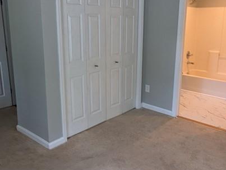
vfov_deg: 42.8
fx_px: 216
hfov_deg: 55.3
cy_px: 70
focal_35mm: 33
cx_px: 117
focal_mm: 1.95
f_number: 2.2
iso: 73
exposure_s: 1/23.8
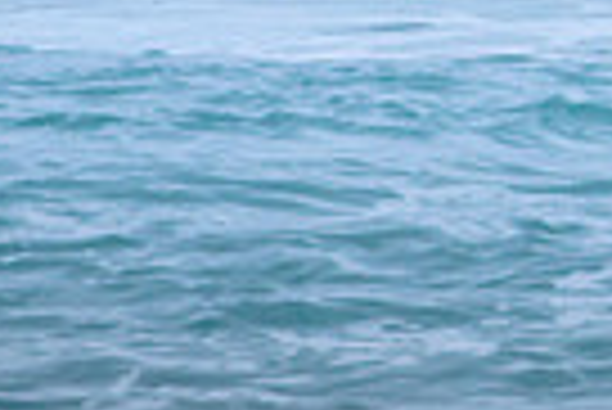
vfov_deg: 0.6
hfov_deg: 0.9
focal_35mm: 2349
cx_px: 1327
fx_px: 39975
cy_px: -245
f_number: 5.6
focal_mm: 400
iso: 560
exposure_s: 1/2000
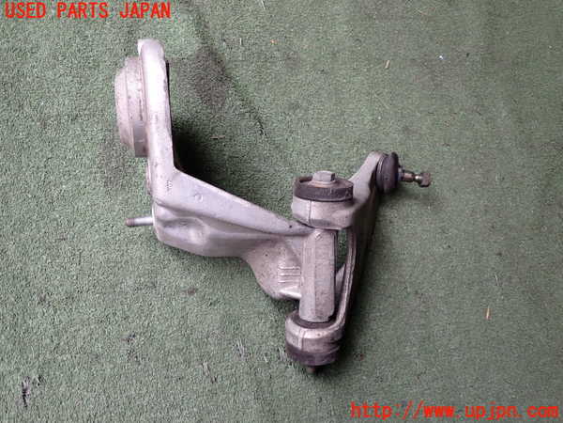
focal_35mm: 30
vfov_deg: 46.8
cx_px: 282
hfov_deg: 60.0
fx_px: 488
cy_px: 212
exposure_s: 1/125
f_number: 2.3
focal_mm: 5.4
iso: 125
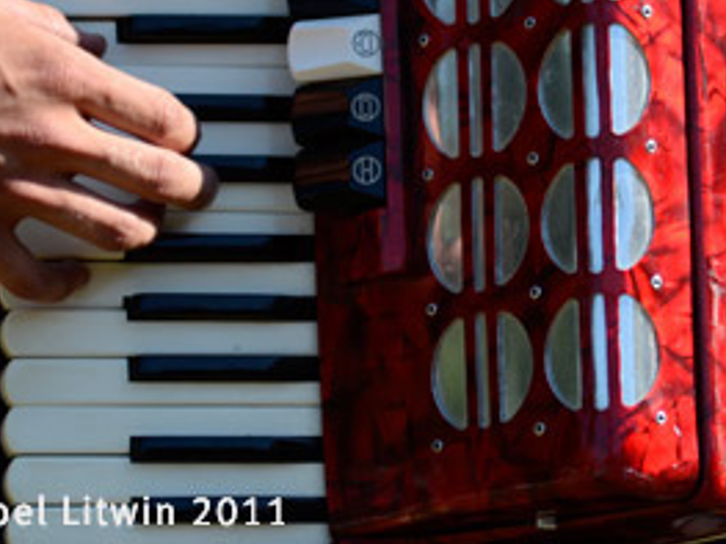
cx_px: 588
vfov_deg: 2.7
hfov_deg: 3.6
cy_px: 98
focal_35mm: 548
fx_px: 11488
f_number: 2.8
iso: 800
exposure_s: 1/8000
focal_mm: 200
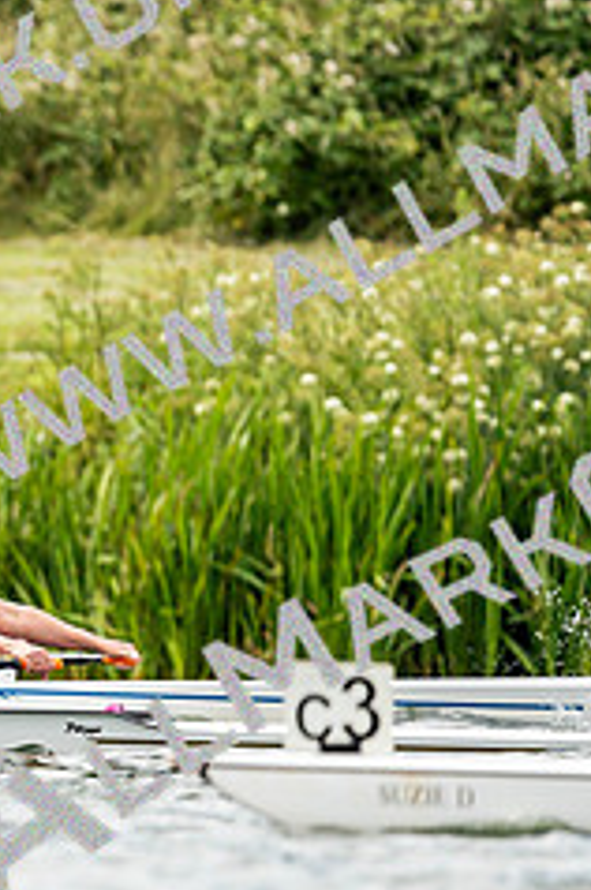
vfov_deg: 1.4
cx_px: -355
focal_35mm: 1465
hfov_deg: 0.9
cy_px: 570
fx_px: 36178
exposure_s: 1/2000
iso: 500
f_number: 6.3
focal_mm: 600
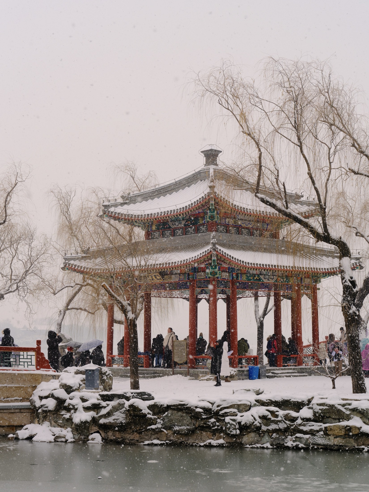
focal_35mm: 67
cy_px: 246
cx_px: 184
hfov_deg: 21.9
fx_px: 952
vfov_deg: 29.0
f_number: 8
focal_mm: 84.8
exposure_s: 1/500
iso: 1250
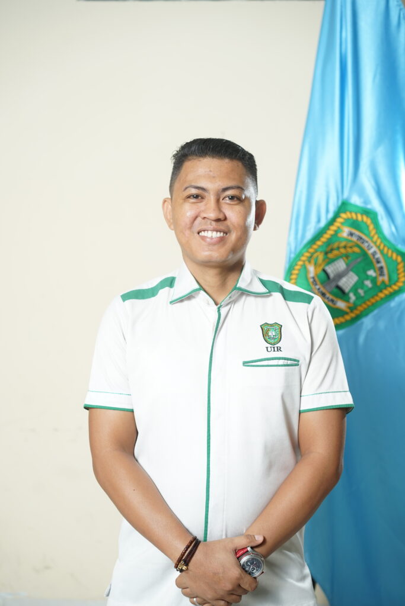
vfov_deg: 36.2
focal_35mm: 55
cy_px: 303
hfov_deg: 24.6
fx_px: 928
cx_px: 202
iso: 250
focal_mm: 55
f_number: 4
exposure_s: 1/125
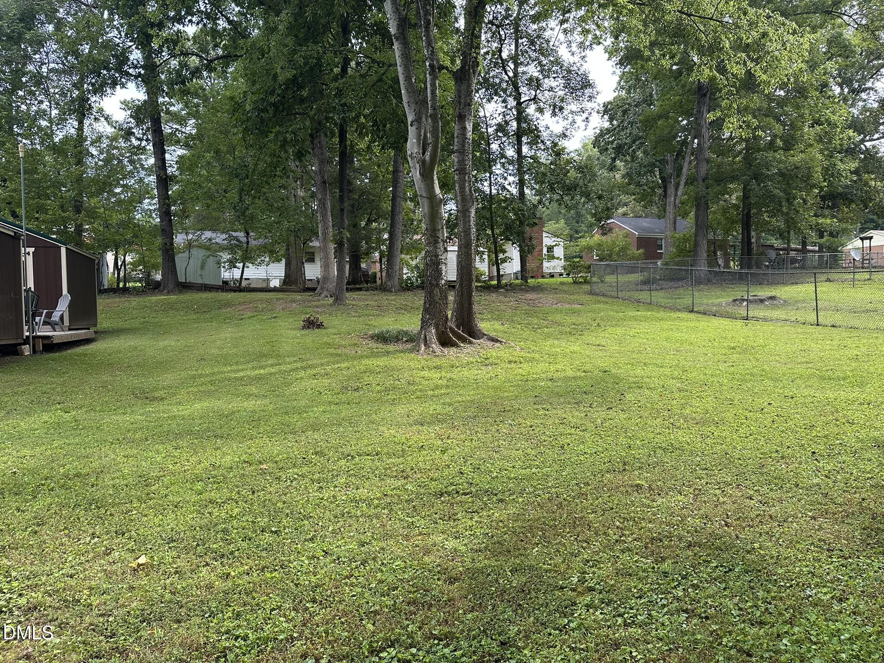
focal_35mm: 24
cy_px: 332
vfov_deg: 56.8
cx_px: 442
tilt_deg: -0.1
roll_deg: +0.6
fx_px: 613
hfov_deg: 71.6
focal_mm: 6.86
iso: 80
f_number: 1.78
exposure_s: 1/464
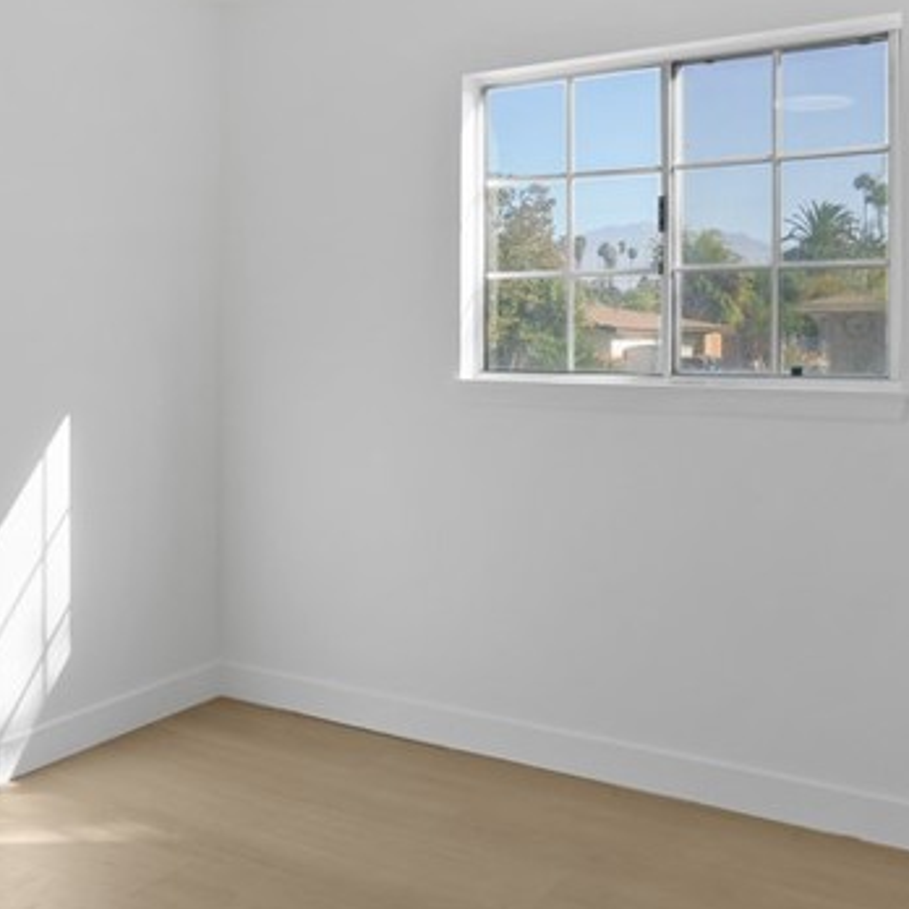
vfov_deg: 41.6
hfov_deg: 40.6
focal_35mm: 40
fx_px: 1188
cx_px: 219
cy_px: 357
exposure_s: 1/15
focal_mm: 16
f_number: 4
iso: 80
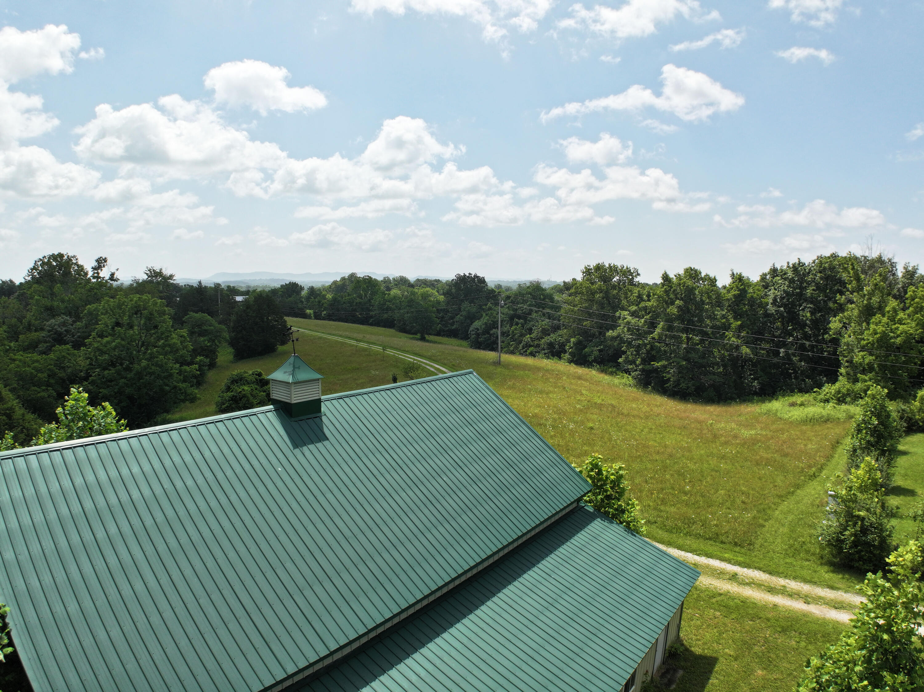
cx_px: 462
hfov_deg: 71.6
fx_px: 640
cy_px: 346
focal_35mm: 24
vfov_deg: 56.8
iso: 140
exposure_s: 1/2500
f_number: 2.8
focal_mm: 12.29
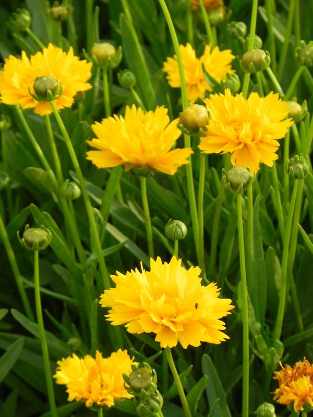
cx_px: 156
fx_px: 3508
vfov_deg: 6.8
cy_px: 208
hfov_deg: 5.1
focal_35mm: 291
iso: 160
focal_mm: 51.8
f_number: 5.6
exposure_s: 1/160
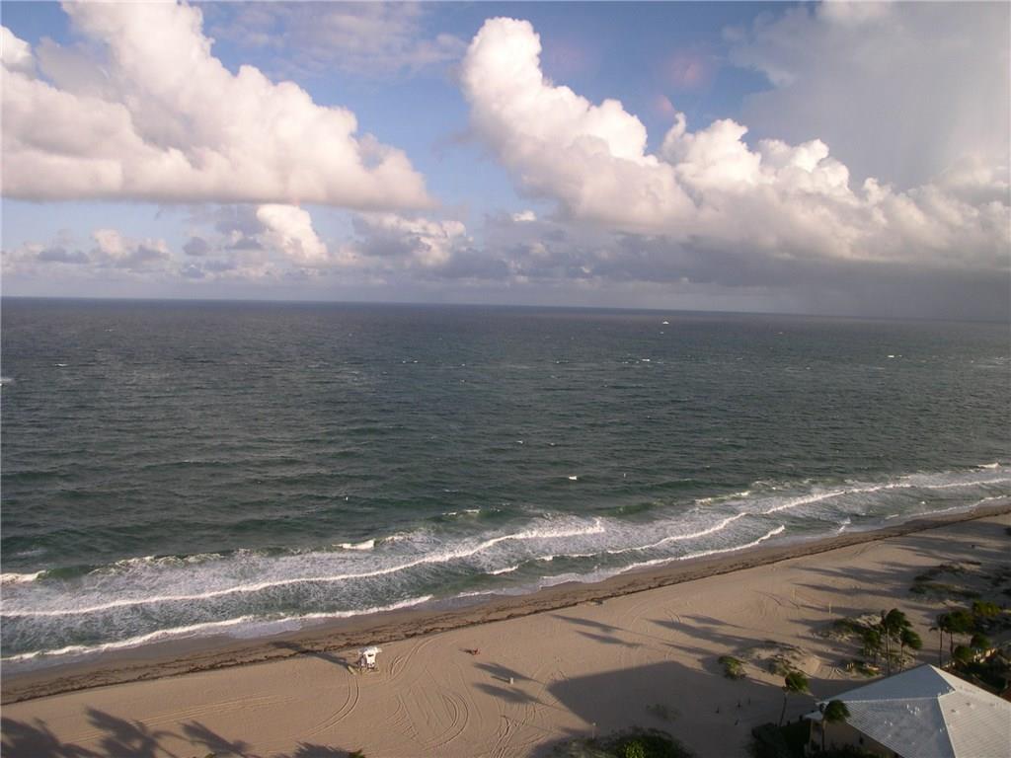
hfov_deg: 49.0
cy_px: 379
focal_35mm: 38
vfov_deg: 37.7
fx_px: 1110
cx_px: 506
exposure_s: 1/531
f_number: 2.8
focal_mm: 8
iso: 100
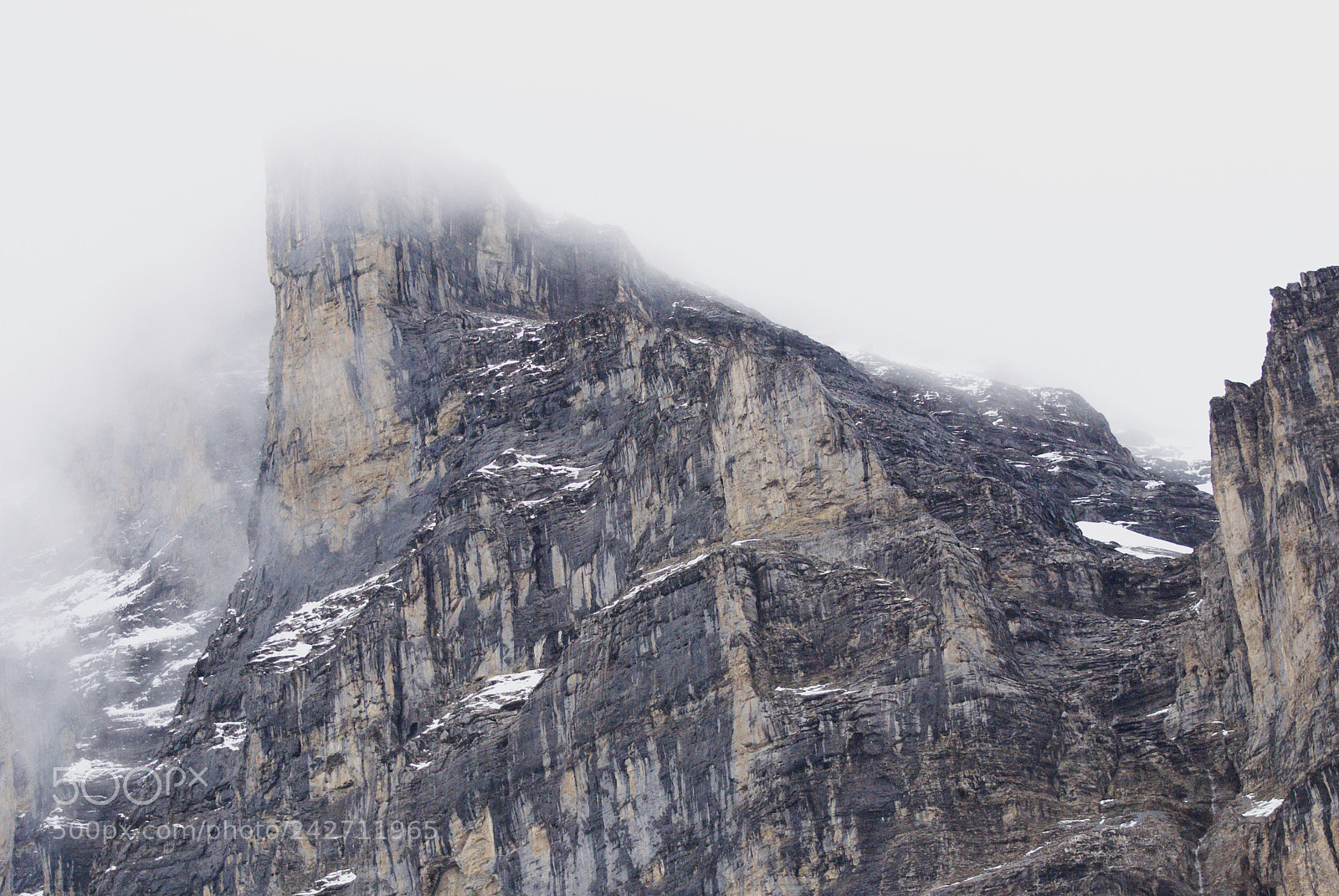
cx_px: 670
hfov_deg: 19.4
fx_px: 3910
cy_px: 448
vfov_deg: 13.1
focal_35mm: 105
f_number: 4.5
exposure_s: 1/2000
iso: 1600
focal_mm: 70
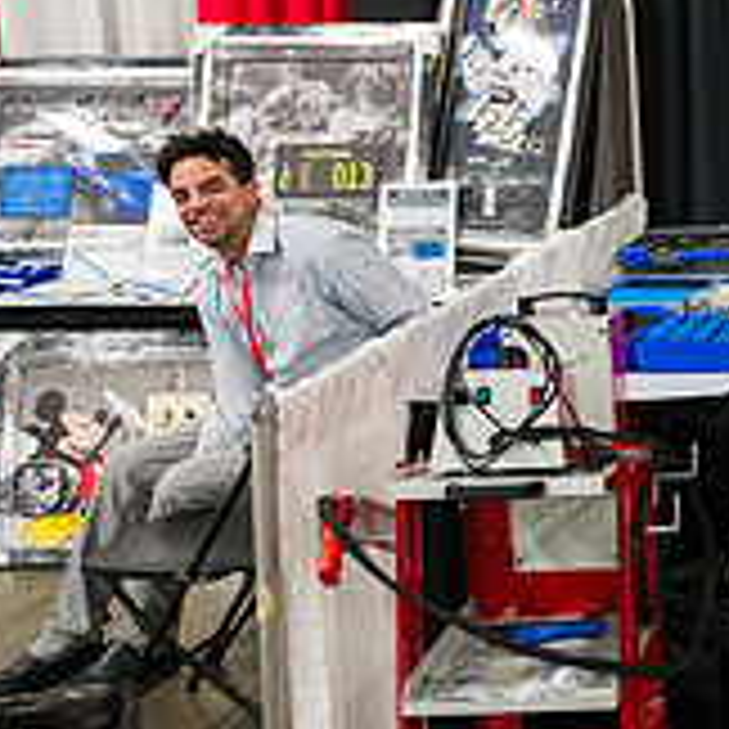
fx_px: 1739
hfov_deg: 20.1
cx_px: 1125
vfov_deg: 23.6
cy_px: 274
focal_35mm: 73
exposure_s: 1/250
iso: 3200
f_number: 3.2
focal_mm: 24
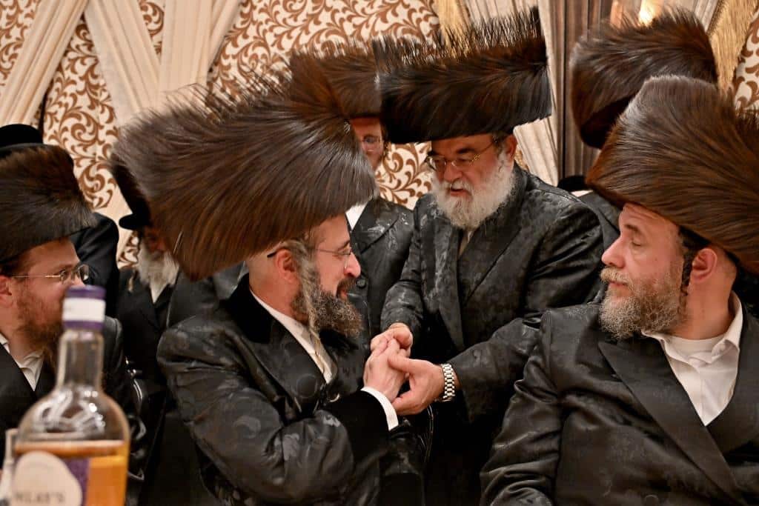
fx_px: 696
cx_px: 380
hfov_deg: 57.2
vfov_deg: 40.0
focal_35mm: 33
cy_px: 253
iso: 1250
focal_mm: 33
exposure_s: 1/250
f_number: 4
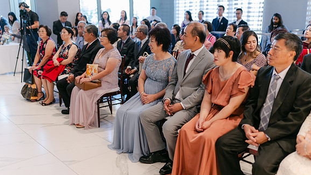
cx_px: 156
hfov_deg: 54.0
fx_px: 305
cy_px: 90
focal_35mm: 37
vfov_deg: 32.0
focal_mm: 35
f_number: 1.4
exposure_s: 1/125
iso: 250
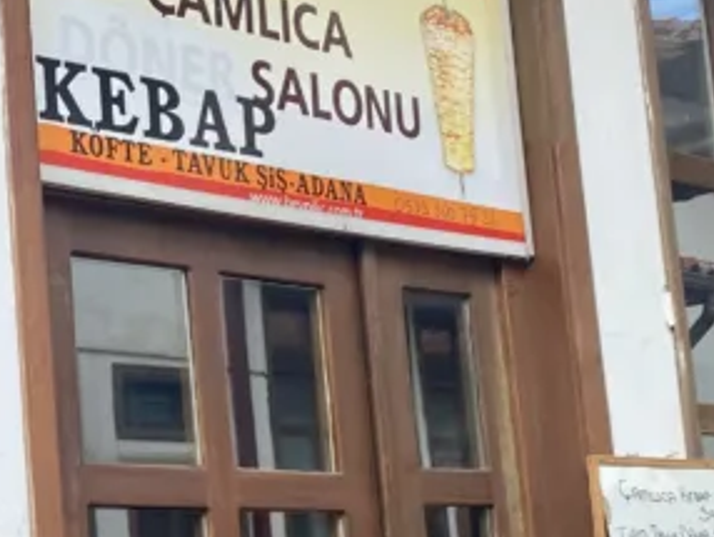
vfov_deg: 15.9
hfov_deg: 20.6
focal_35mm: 93
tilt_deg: +8.8
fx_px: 1920
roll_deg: +5.0
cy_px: 370
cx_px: 65
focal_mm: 4.25
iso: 32
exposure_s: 1/362
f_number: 1.8
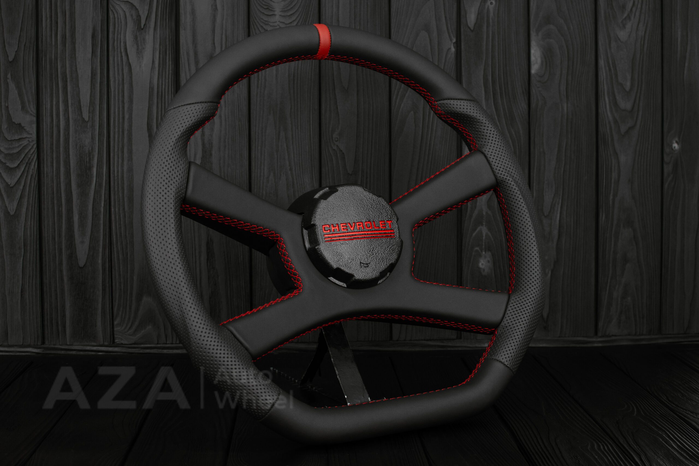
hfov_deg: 37.8
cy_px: 233
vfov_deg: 25.8
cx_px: 350
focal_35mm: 52
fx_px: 1019
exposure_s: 1/125
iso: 500
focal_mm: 35
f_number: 6.3
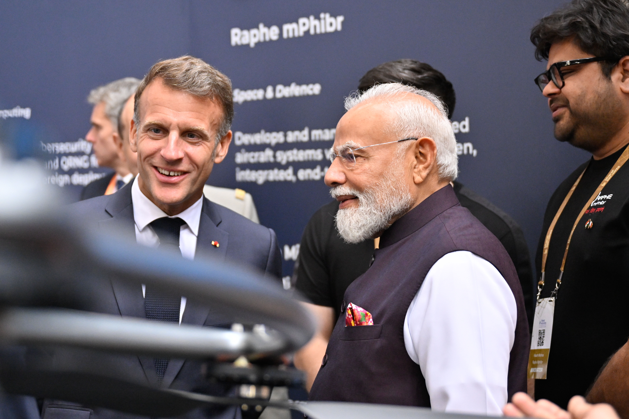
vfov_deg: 18.7
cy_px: 210
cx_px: 314
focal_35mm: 73
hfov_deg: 27.7
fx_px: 1275
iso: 1800
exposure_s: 1/400
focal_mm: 49
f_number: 2.8
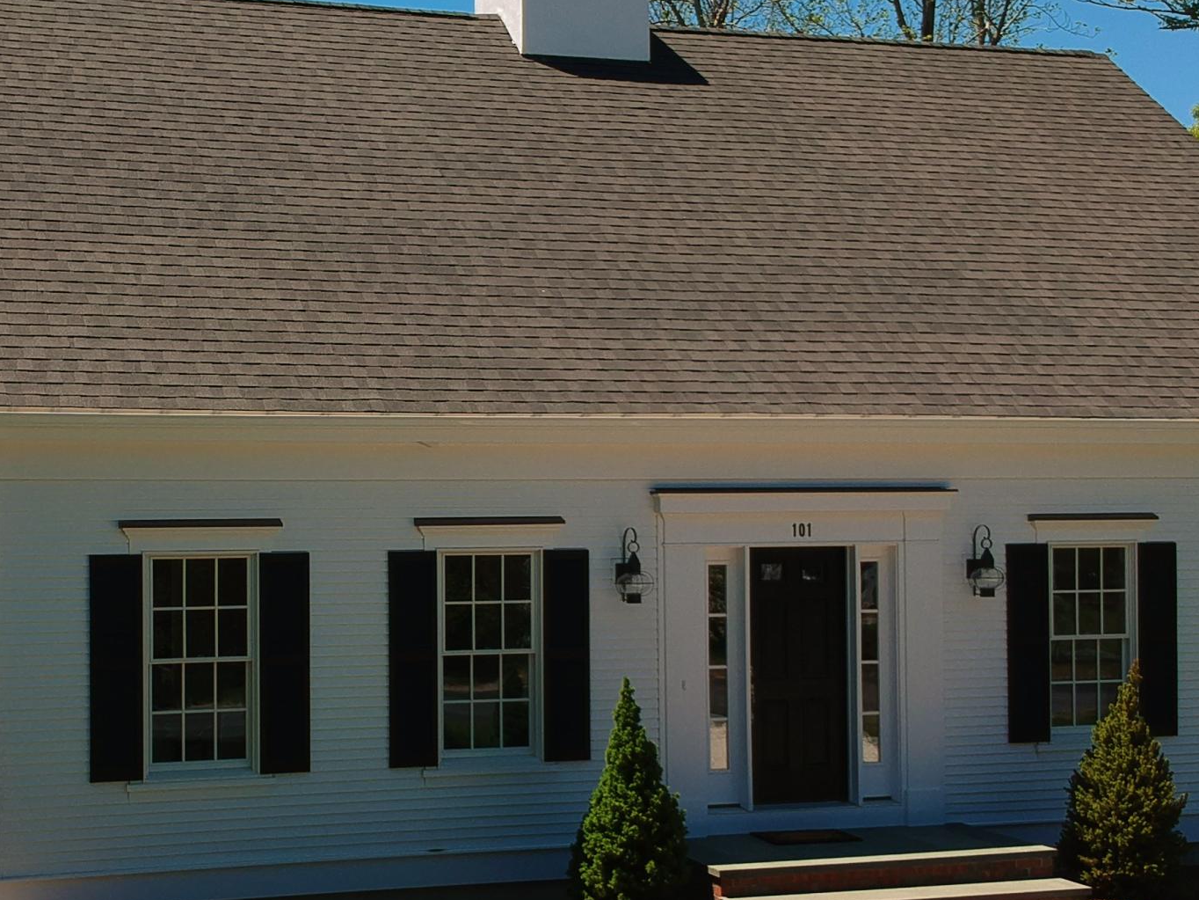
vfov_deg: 26.5
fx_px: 1905
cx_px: 360
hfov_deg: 34.5
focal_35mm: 55
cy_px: 536
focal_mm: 4.49
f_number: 2.6
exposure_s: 1/1250
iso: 100
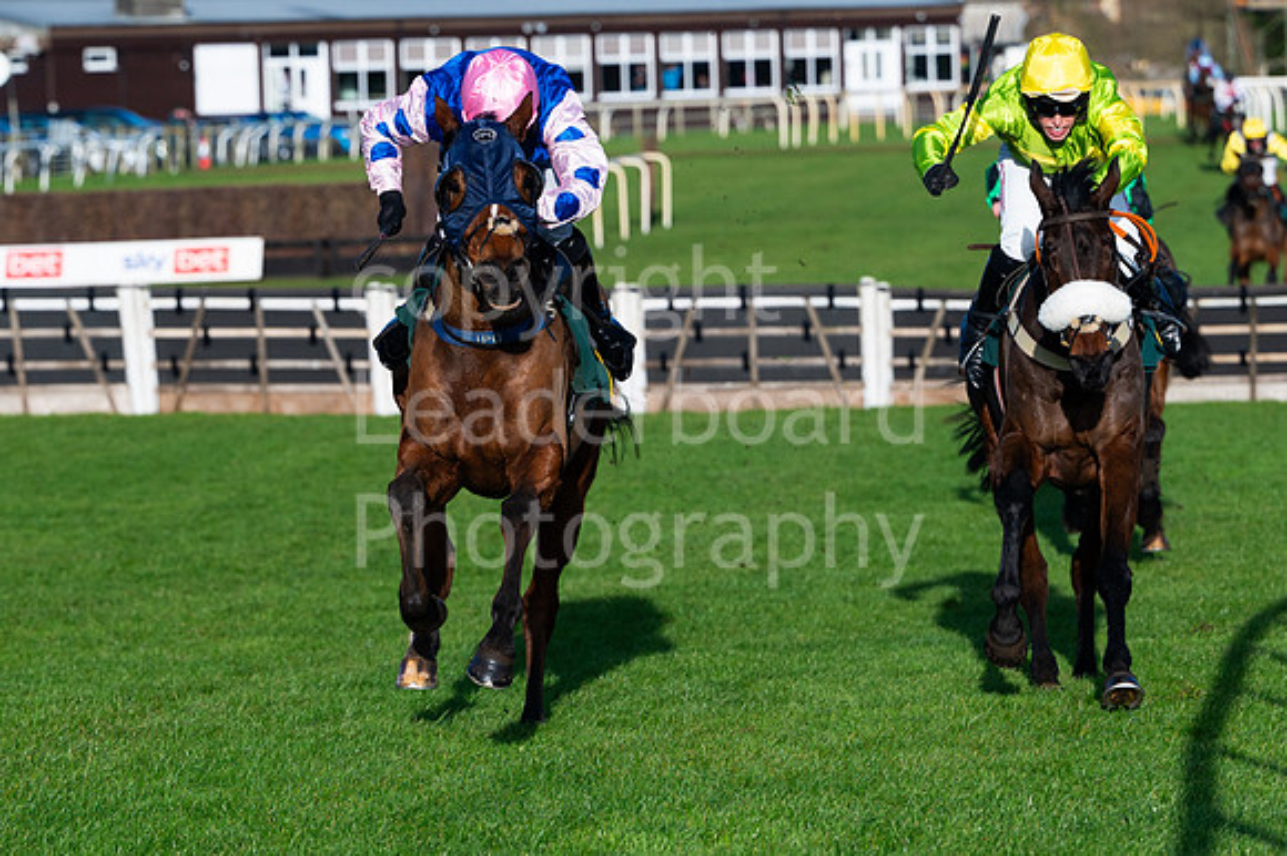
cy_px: 398
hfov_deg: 10.4
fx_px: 7088
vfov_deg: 6.9
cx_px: 554
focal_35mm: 198
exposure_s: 1/5000
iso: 250
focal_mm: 115
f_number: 3.5
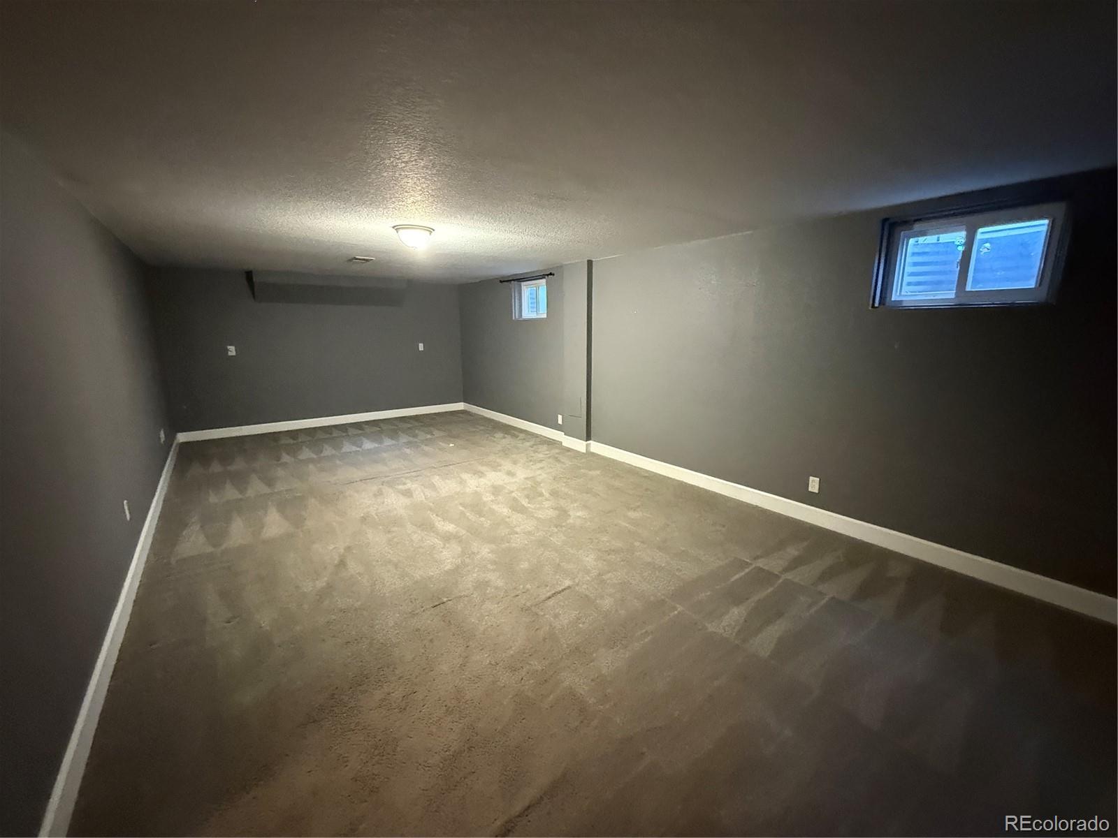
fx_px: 452
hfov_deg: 102.1
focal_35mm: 14
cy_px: 419
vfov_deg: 85.7
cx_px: 559
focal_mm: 2.22
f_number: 2.2
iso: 1250
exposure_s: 1/40
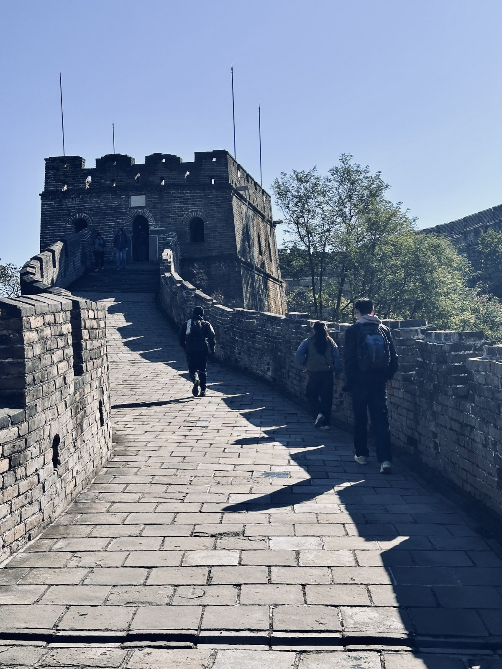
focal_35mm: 48
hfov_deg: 30.3
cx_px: 251
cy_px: 334
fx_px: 928
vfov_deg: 39.7
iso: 64
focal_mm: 6.9
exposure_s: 1/4566
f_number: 1.8
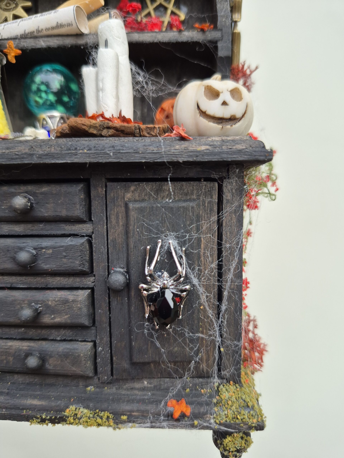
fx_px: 305
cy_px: 229
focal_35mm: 23
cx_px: 172
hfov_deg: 58.9
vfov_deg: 73.9
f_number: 1.8
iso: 200
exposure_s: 1/180
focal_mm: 5.4
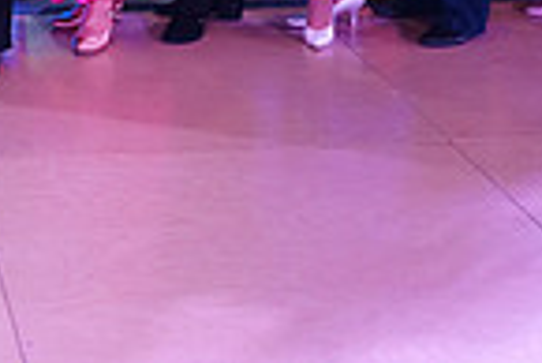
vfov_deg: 10.8
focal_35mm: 116
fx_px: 1748
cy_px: -354
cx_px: -49
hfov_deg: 17.1
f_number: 4
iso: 2000
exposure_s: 1/200
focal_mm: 29
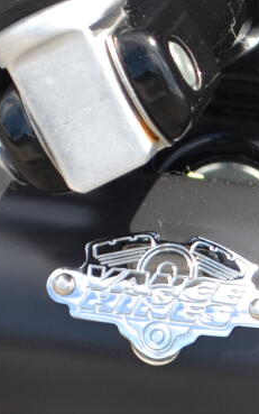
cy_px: 388
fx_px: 5141
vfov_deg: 4.6
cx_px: 279
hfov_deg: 2.9
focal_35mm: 456
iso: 110
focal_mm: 55
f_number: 5.6
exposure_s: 1/125
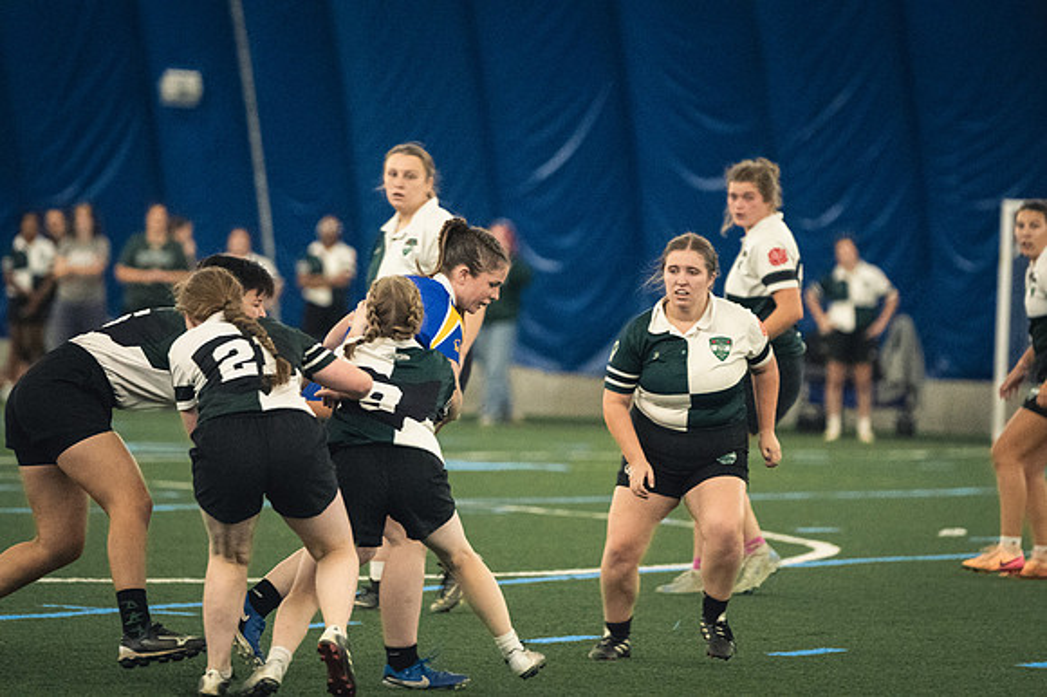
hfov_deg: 6.9
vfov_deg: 4.6
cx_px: 524
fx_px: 8720
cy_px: 348
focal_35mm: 300
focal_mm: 200
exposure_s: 1/500
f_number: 2.8
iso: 11400
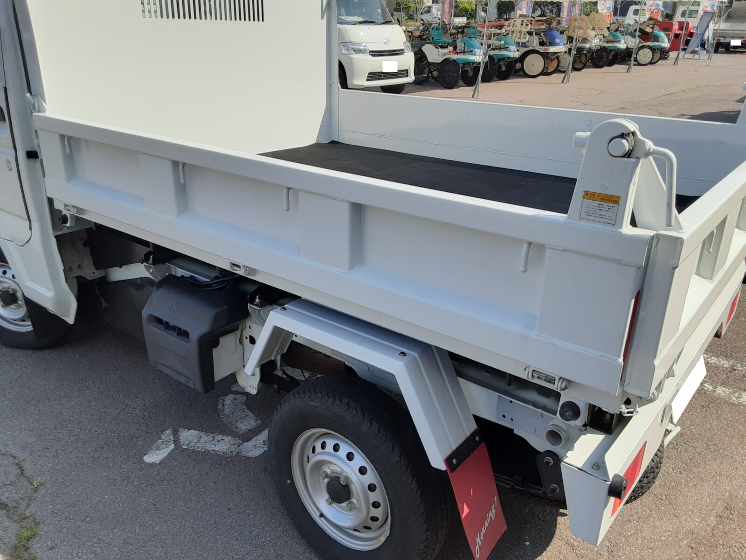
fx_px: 582
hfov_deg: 65.3
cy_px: 280
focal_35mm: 27
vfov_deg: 51.4
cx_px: 373
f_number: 1.9
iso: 40
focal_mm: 2.91
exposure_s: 1/1580
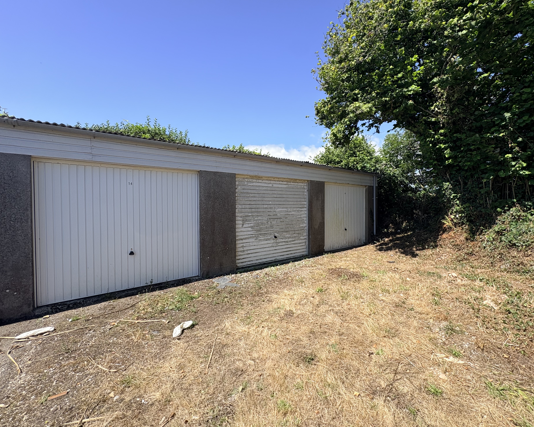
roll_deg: +0.4
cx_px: 290
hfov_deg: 96.6
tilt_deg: -0.7
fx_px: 237
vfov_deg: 84.0
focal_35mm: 15
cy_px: 209
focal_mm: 2.22
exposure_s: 1/1094
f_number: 2.2
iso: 40
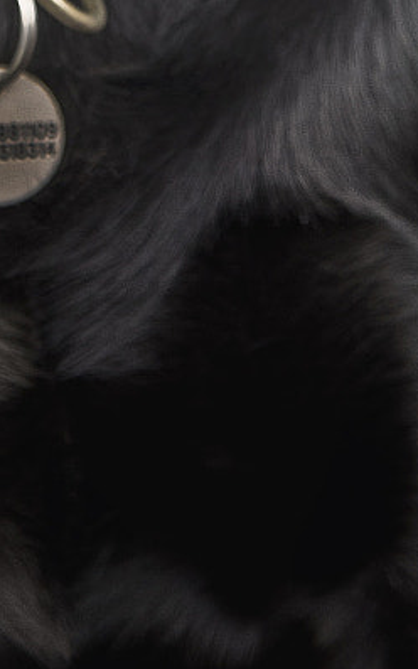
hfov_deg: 5.7
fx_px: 4194
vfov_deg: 8.8
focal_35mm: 230
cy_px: -445
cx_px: 62
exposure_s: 1/200
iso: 200
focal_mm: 56
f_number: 4
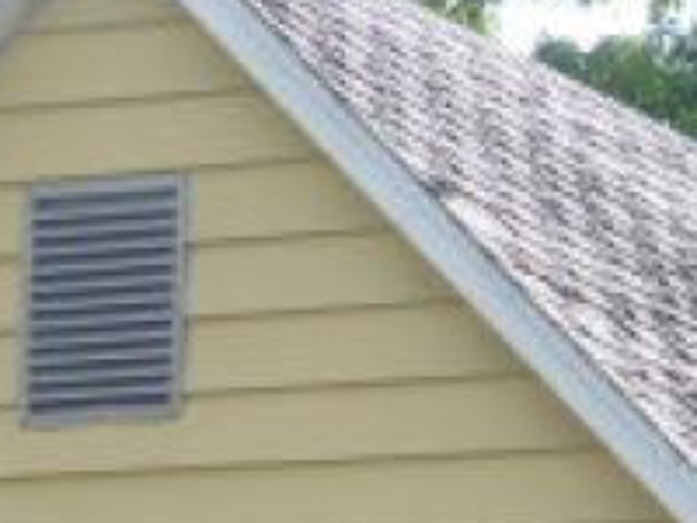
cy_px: 929
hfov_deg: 8.0
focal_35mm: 241
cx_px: 1091
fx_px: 4853
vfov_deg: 6.1
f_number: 4.2
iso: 100
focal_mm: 8.5
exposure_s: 1/250
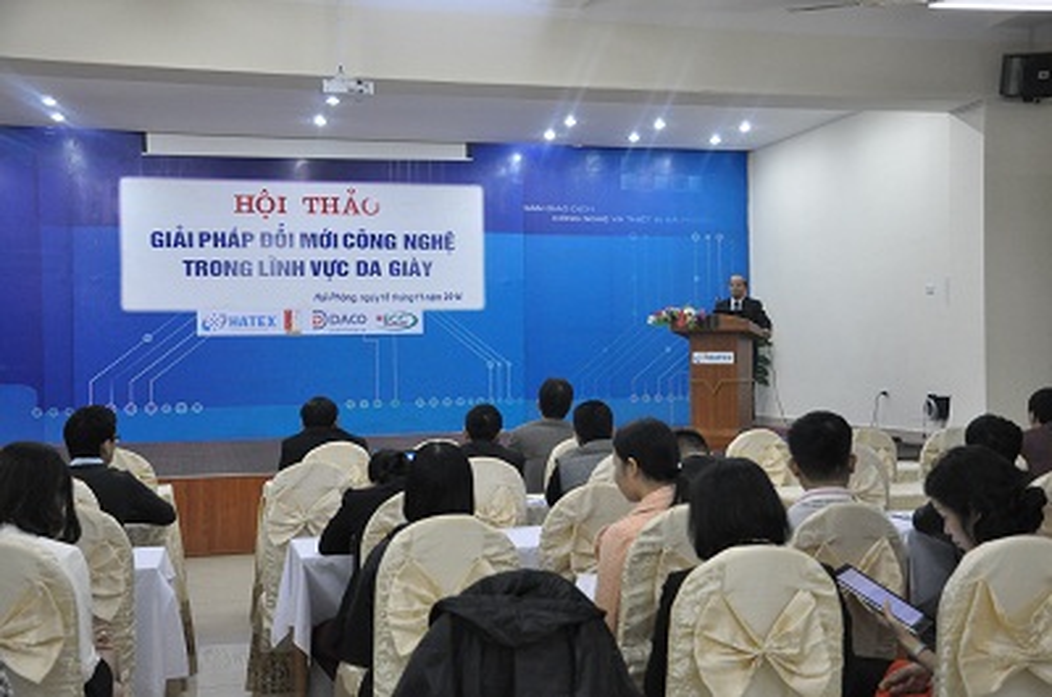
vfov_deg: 31.8
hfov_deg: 46.5
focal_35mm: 42
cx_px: 526
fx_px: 1225
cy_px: 348
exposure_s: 1/100
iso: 1600
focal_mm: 28
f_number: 4
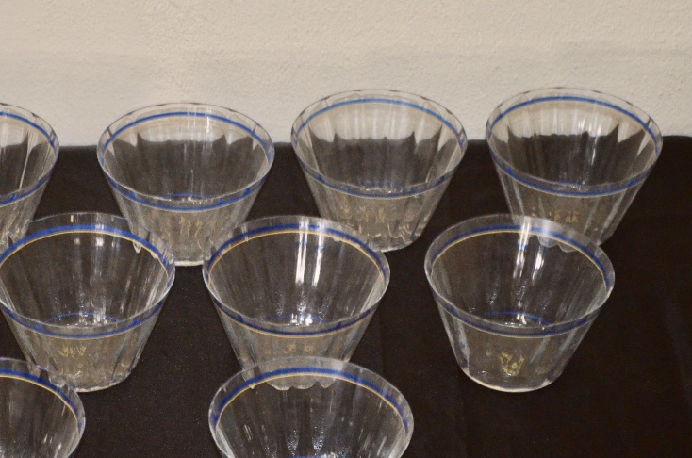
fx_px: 2586
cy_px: 252
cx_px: 151
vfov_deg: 10.1
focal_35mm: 135
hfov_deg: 15.2
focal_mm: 55
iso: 2500
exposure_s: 1/60
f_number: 5.6
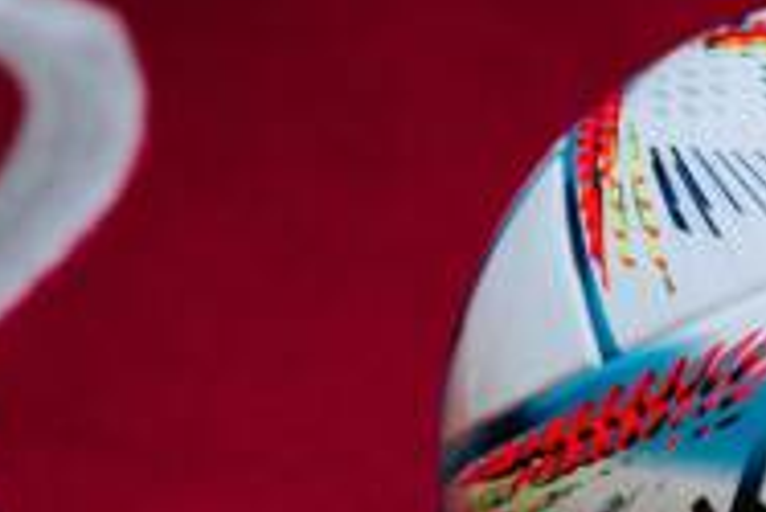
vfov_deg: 5.0
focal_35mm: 273
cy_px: 418
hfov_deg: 7.5
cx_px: 397
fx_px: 5813
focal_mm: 85
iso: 1000
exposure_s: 1/60
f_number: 3.5
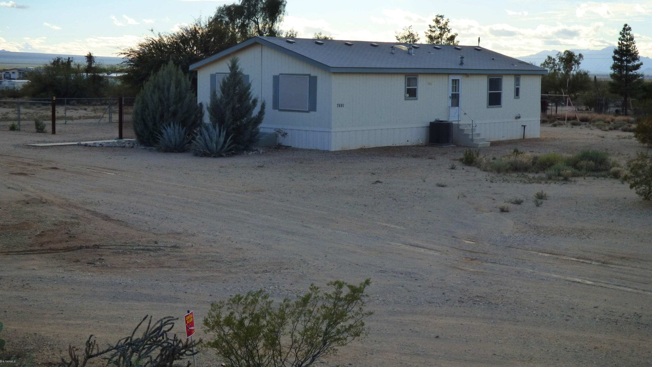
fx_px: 951
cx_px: 324
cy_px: 130
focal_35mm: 55
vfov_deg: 21.8
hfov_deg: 37.8
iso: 200
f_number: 5
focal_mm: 8.68
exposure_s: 1/800
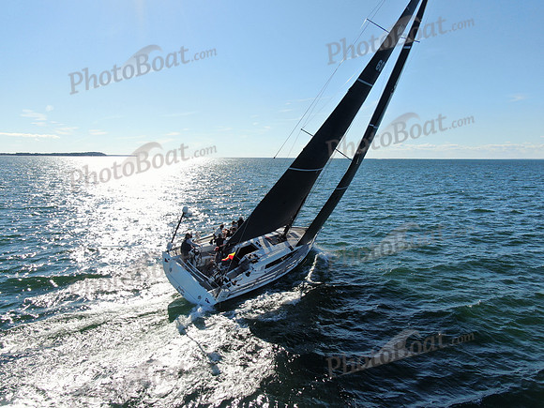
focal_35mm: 24
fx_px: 377
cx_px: 272
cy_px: 204
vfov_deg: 56.8
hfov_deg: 71.6
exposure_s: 1/1600
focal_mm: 4.39
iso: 100
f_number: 2.8
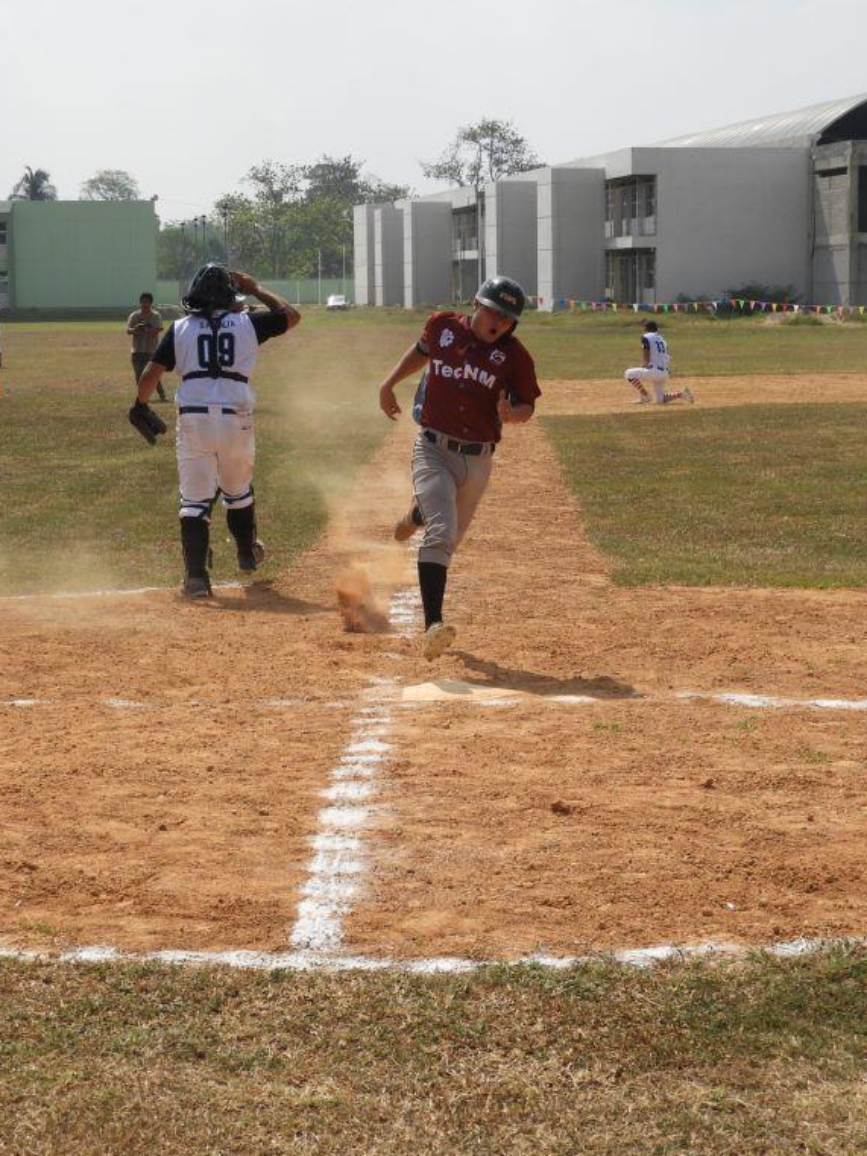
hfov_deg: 19.9
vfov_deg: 26.3
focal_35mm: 74
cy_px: 582
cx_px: 457
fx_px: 2471
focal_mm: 9.9
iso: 100
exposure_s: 1/1600
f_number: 4
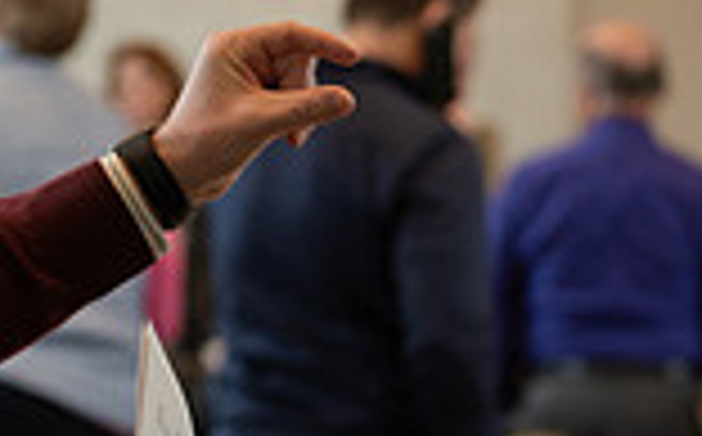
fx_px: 5082
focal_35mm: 266
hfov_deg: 7.9
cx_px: 369
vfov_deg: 4.9
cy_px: 249
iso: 800
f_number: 3.5
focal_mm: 70
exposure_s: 1/160
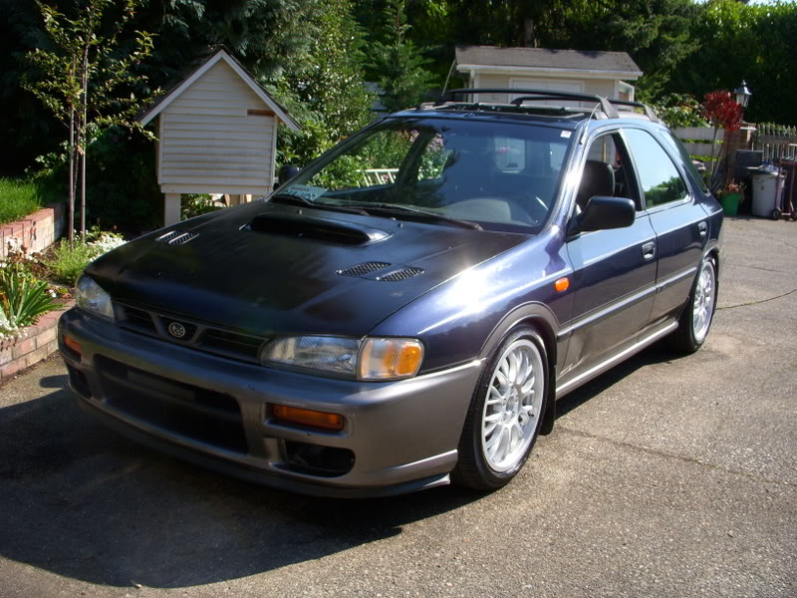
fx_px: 875
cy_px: 299
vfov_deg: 37.7
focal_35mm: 38
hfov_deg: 49.0
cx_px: 398
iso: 100
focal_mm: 6.3
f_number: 3.3
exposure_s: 1/500
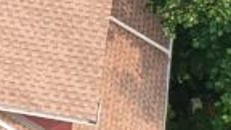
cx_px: -109
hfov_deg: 10.7
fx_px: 1188
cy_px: -37
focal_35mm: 194
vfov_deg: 6.2
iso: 100
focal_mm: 4.49
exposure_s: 1/400
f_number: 2.6
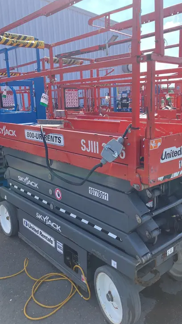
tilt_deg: -11.5
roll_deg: +1.7
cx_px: 108
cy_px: 163
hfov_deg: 37.7
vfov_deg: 62.6
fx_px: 266
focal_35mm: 31
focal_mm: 3.99
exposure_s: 1/747
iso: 32
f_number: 1.8
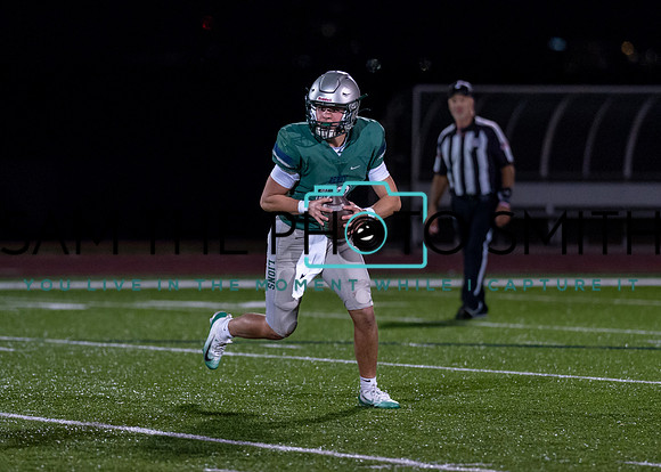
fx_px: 6088
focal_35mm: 324
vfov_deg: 4.4
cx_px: 260
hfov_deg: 6.2
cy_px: 215
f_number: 1.8
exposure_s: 1/1600
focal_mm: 135
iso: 1600
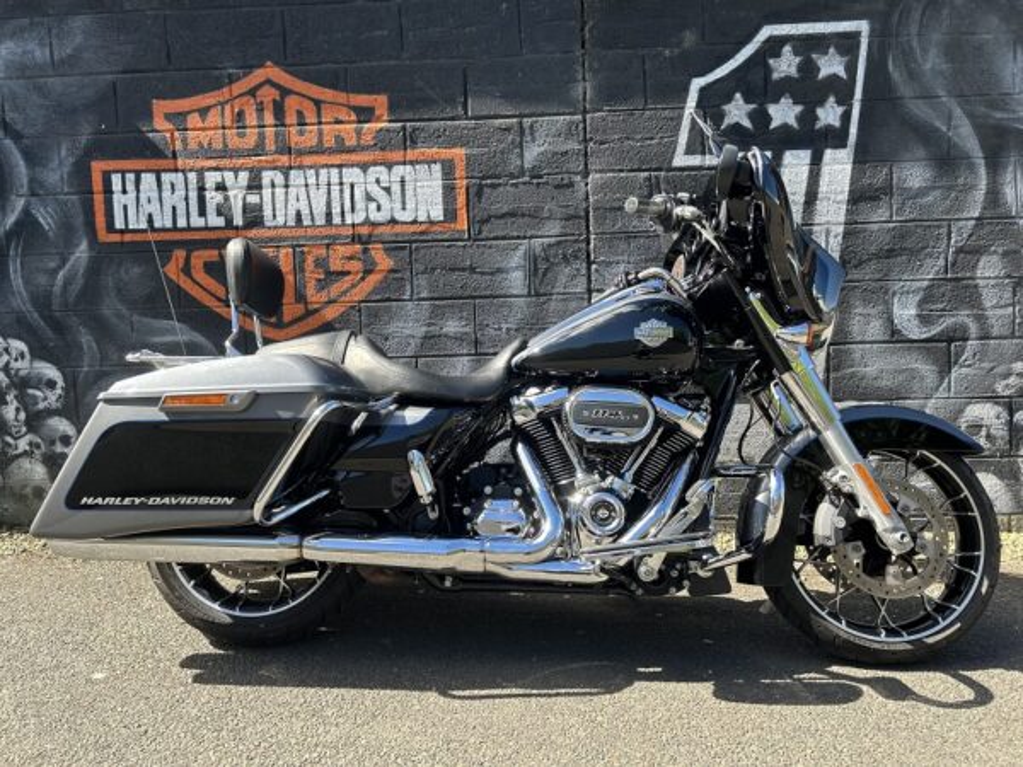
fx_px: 768
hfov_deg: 67.3
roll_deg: +1.6
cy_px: 384
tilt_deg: -4.7
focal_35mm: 26
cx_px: 512
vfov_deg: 53.1
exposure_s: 1/808
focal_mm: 5.7
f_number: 1.5
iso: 50
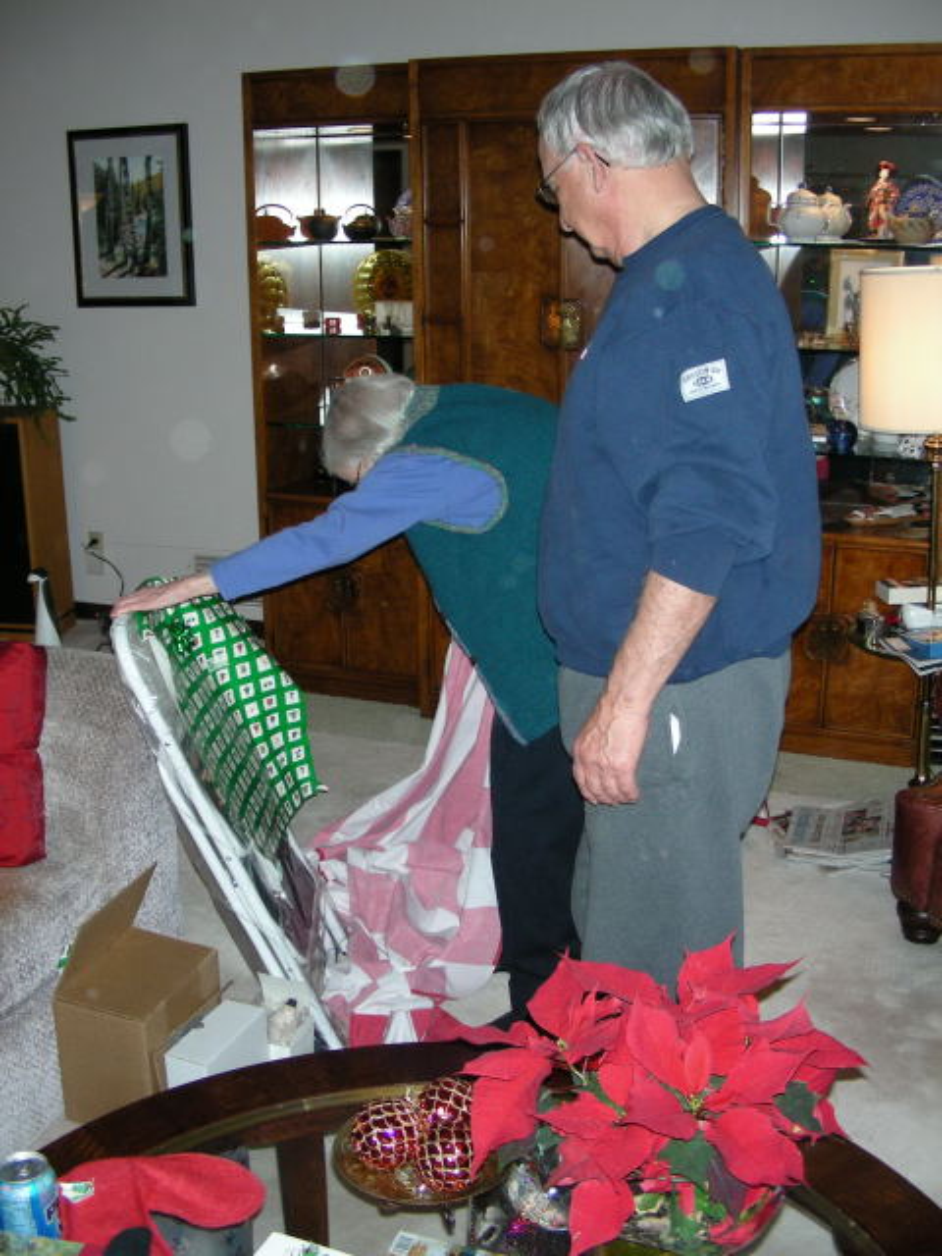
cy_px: 628
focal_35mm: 38
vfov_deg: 49.0
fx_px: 1379
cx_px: 471
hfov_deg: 37.7
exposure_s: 1/60
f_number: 3.5
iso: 186
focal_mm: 6.3
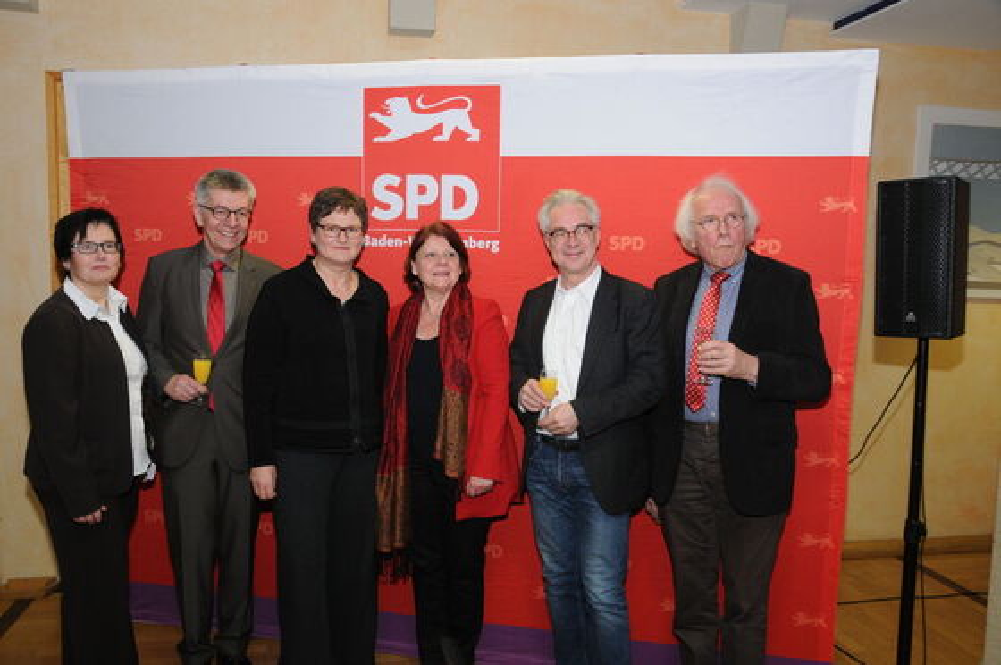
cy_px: 332
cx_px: 500
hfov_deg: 59.5
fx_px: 875
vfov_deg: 41.6
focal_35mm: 32
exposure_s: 1/60
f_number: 6.3
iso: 640
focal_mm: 21
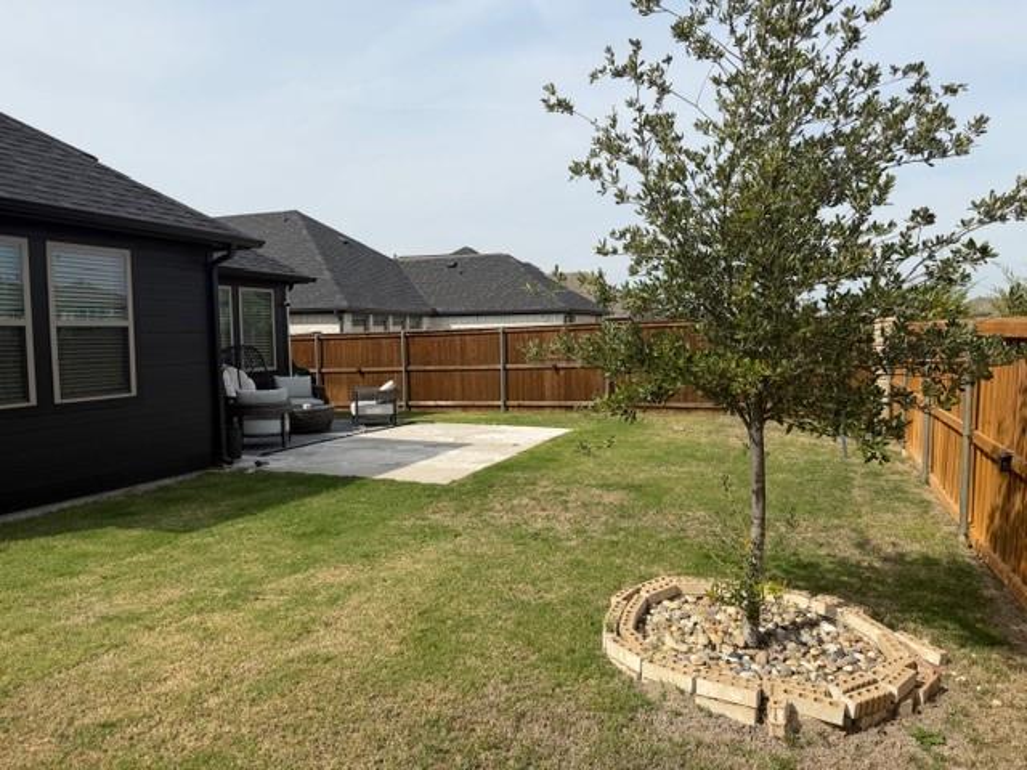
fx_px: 712
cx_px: 514
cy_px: 385
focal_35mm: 24
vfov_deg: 56.8
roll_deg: +1.3
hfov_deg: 71.6
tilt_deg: -3.9
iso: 80
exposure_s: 1/5714
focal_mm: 6.76
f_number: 1.78
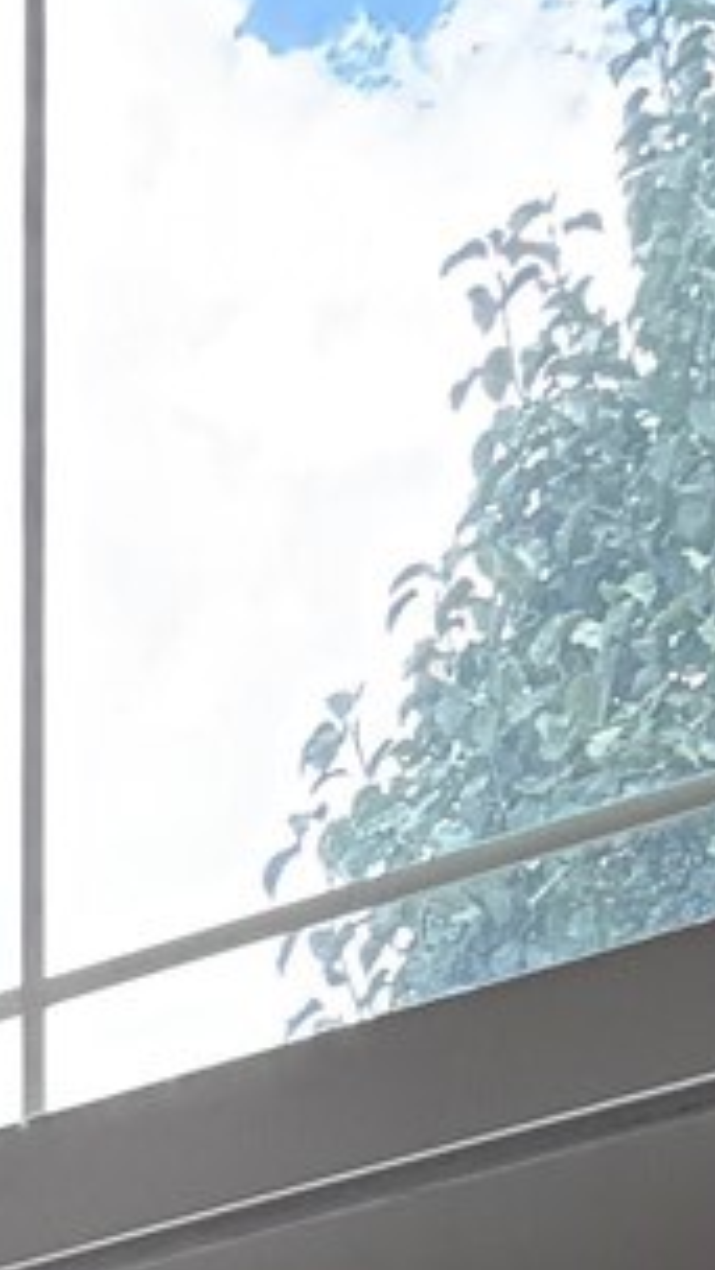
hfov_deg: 6.5
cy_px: 3555
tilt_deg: -3.8
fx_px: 5932
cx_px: -1167
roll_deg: +1.9
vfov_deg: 9.9
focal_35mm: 176
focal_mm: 6.76
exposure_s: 1/158
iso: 80
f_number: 1.78
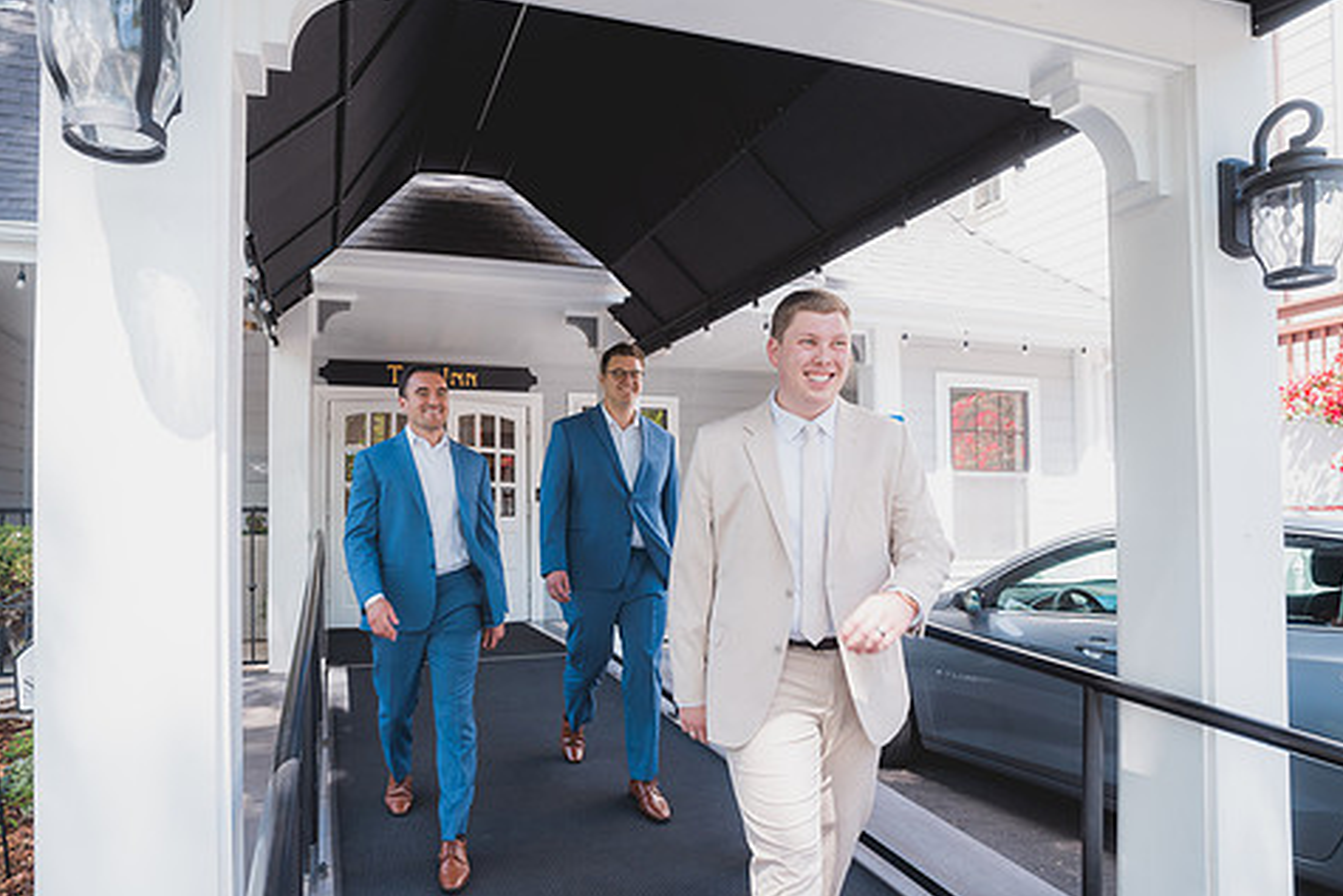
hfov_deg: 78.4
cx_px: 614
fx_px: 821
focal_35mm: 22
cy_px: 496
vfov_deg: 57.1
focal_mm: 18
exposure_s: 1/125
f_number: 3.5
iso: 200
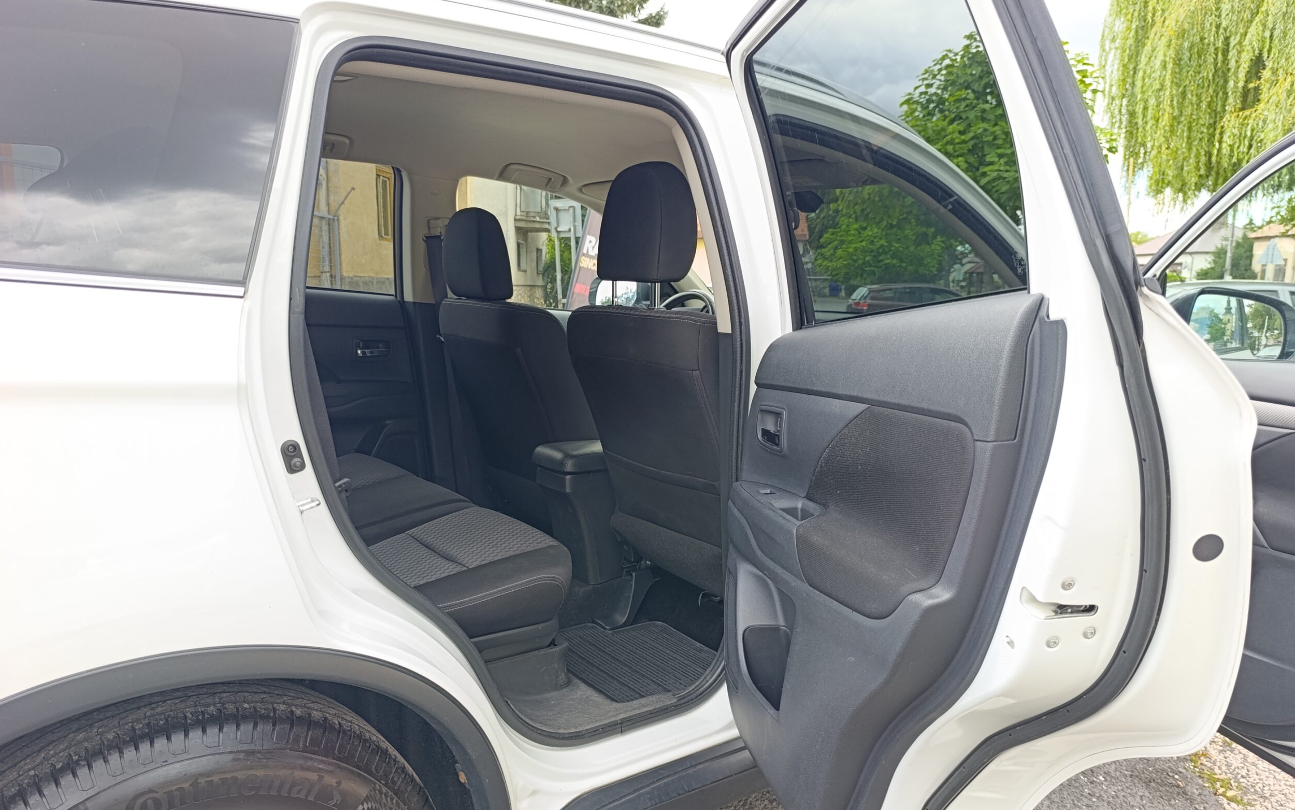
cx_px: 633
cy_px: 464
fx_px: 882
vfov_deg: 49.1
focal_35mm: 25
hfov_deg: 72.5
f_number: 1.6
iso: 80
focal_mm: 6.14
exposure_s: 1/100
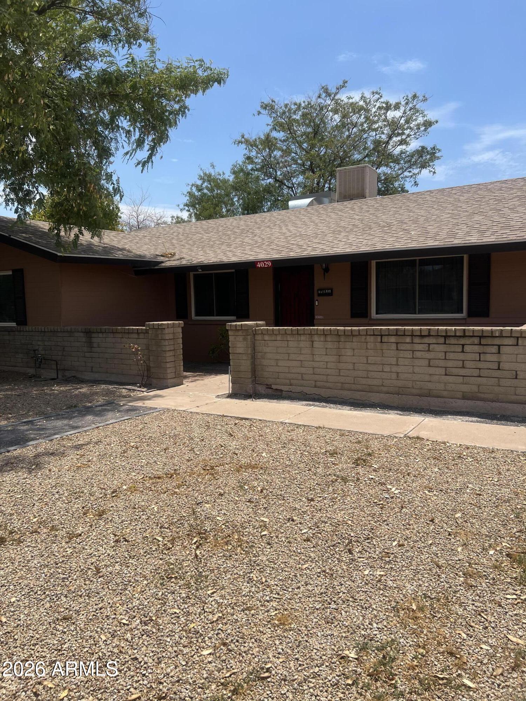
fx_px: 527
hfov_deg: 53.1
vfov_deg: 67.3
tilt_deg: -5.2
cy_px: 350
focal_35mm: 26
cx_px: 263
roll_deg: +0.8
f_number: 1.5
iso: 50
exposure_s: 1/6579
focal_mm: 5.7
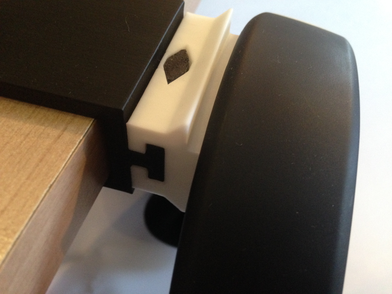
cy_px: 147
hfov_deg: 55.4
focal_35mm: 33
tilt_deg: -47.9
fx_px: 374
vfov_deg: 42.9
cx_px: 196
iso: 400
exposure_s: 1/15
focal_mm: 4.12
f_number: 2.4
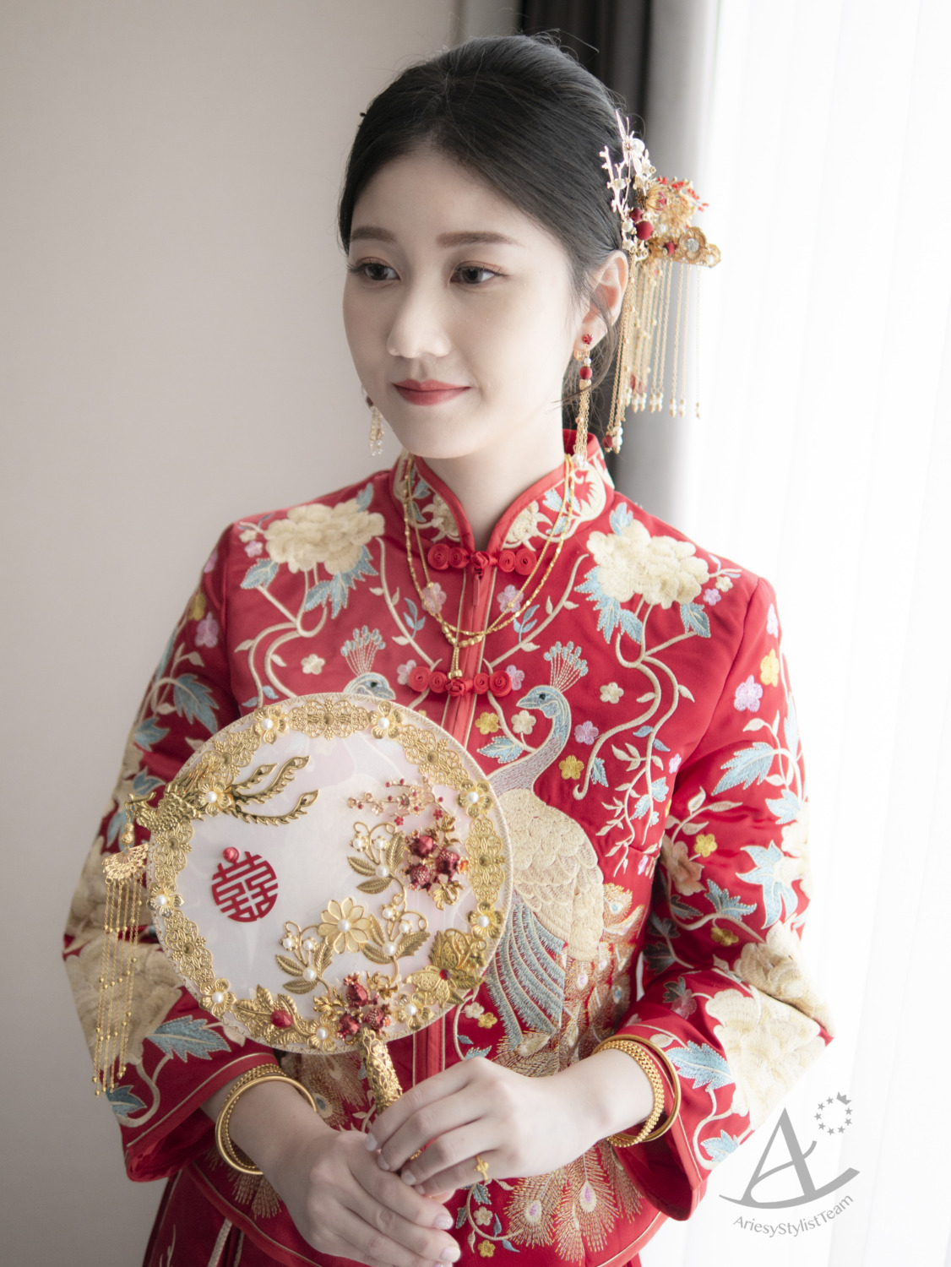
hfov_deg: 29.1
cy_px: 634
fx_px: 1830
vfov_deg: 38.2
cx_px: 476
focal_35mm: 50
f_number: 1.4
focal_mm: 25
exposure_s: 1/160
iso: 200
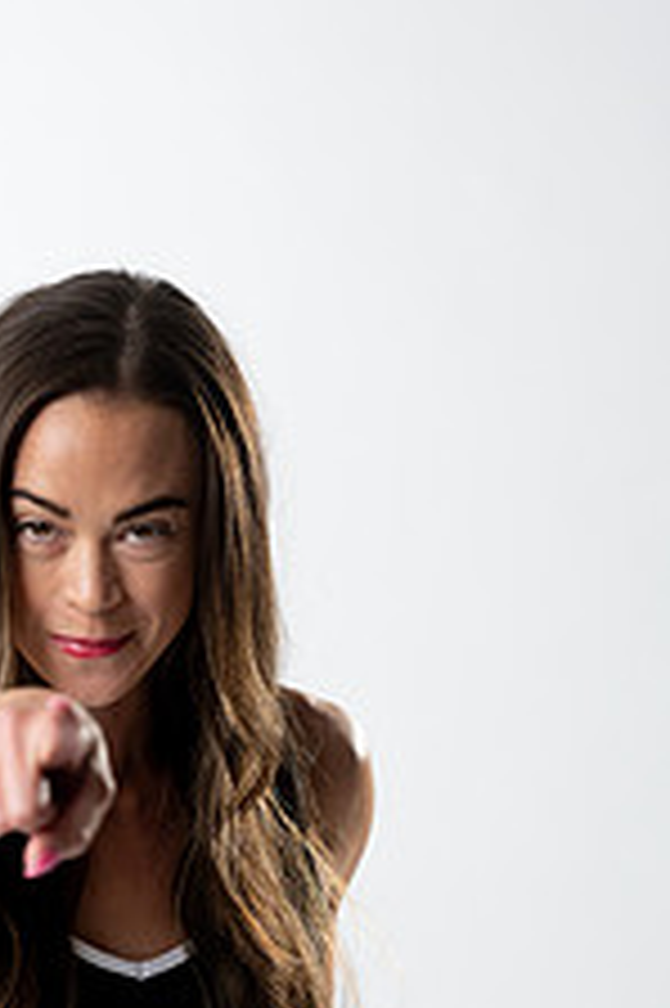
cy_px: 900
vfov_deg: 11.9
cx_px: 108
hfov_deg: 8.0
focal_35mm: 171
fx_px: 4781
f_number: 3.5
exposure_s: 1/125
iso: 400
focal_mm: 85
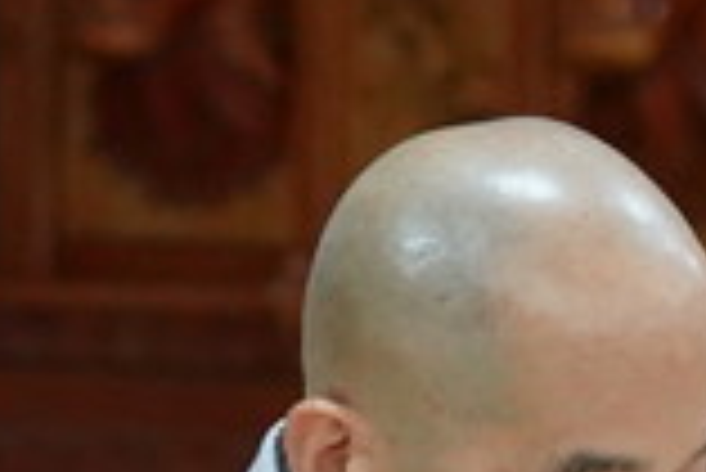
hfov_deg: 2.2
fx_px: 18804
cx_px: 661
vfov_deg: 1.4
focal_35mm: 958
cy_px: 948
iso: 3200
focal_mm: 105
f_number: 4
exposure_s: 1/160
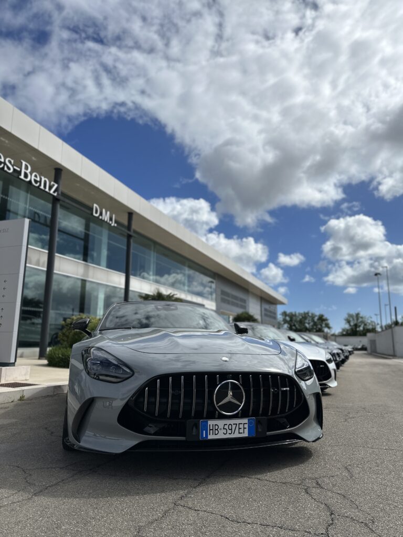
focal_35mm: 24
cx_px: 202
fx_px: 373
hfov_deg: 56.8
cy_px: 268
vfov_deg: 71.6
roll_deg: -2.9
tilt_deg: +10.3
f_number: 1.78
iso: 80
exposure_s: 1/12048
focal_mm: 6.86
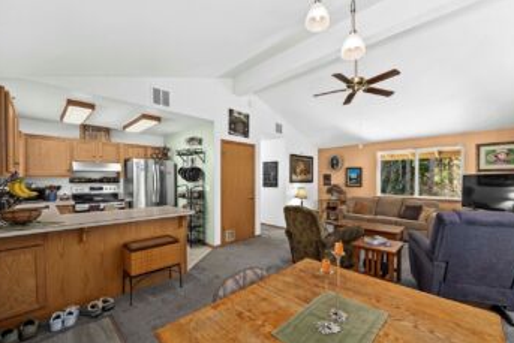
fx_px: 200
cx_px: 283
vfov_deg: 81.1
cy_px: 186
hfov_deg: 103.9
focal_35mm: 14
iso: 1000
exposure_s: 1/3
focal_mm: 12
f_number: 7.1
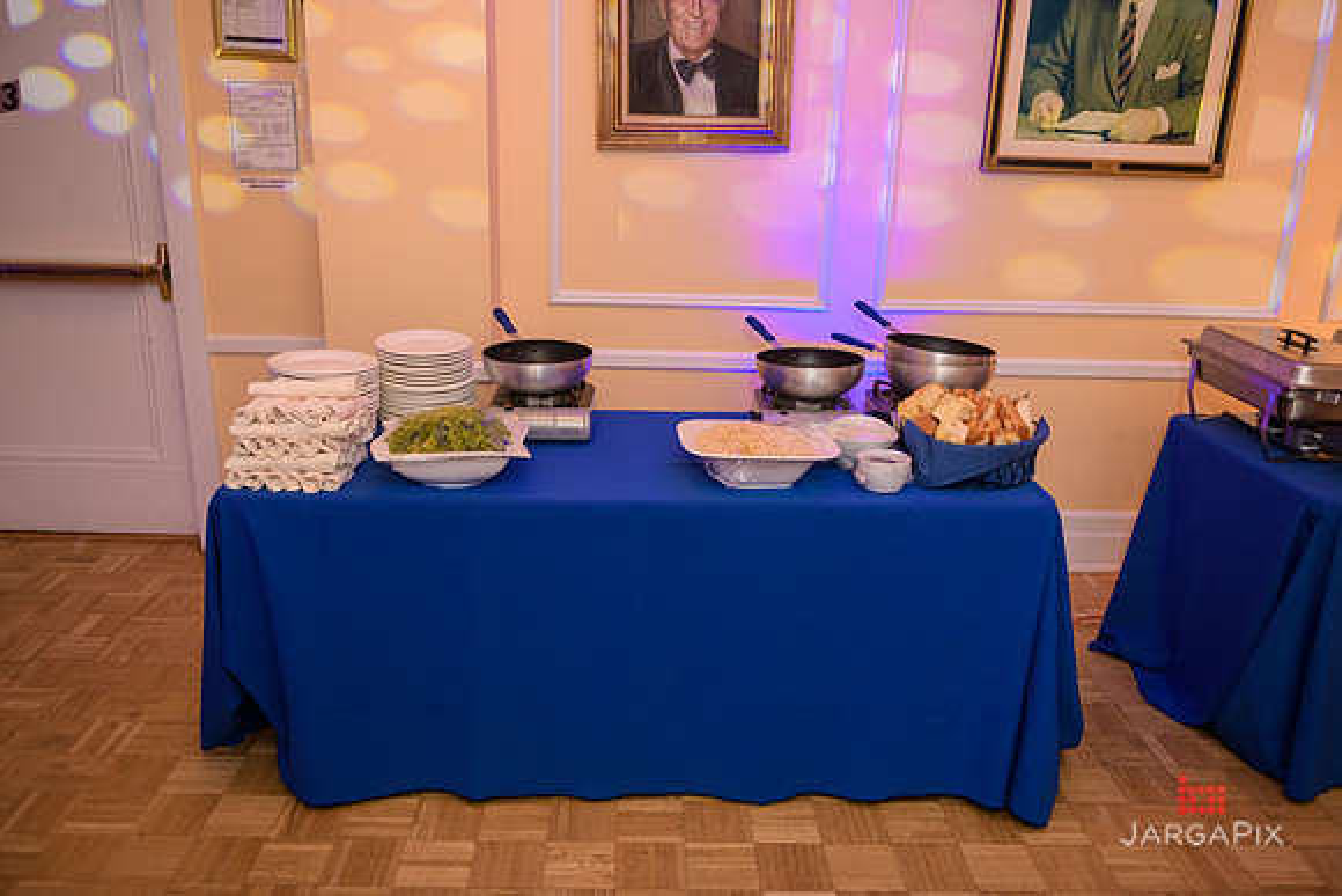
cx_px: 671
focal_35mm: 29
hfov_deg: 63.6
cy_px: 448
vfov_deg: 45.0
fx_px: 1081
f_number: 3.2
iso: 1600
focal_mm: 29
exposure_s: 1/125
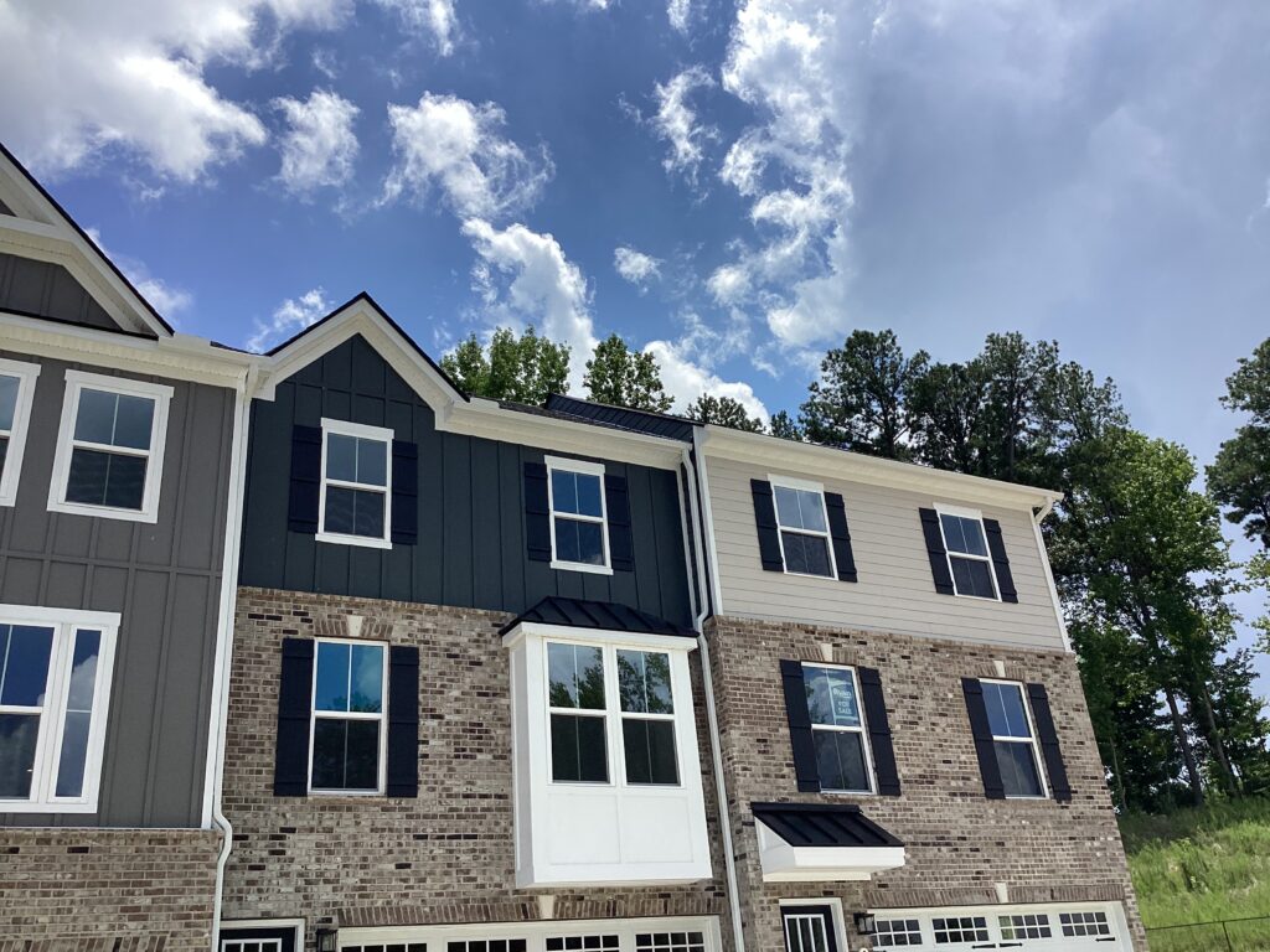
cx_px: 635
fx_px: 1137
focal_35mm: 31
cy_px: 476
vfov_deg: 45.4
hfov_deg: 58.4
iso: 25
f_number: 2.4
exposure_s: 1/2262
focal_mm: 3.3
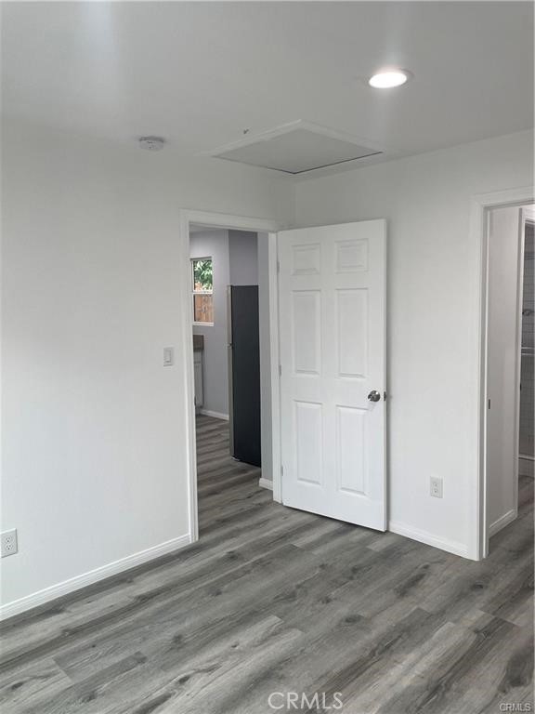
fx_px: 536
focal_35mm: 26
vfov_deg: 67.3
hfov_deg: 53.1
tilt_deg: -4.8
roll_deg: +0.5
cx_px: 268
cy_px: 357
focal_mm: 4.2
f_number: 1.6
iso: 80
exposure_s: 1/120
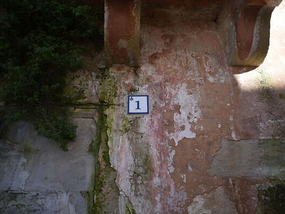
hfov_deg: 76.3
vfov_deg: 61.1
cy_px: 108
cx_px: 136
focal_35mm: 22
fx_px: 181
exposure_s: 1/1000
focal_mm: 20
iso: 125
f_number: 1.8
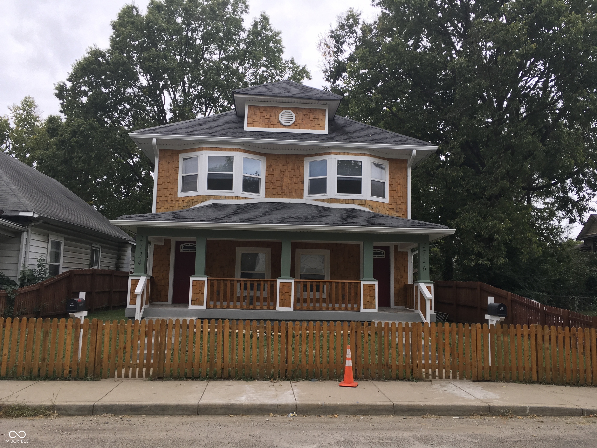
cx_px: 298
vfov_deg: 48.2
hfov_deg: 61.7
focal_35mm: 29
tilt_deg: +5.8
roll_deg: -1.0
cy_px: 224
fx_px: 500
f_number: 2.2
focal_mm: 4.15
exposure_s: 1/219
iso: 25
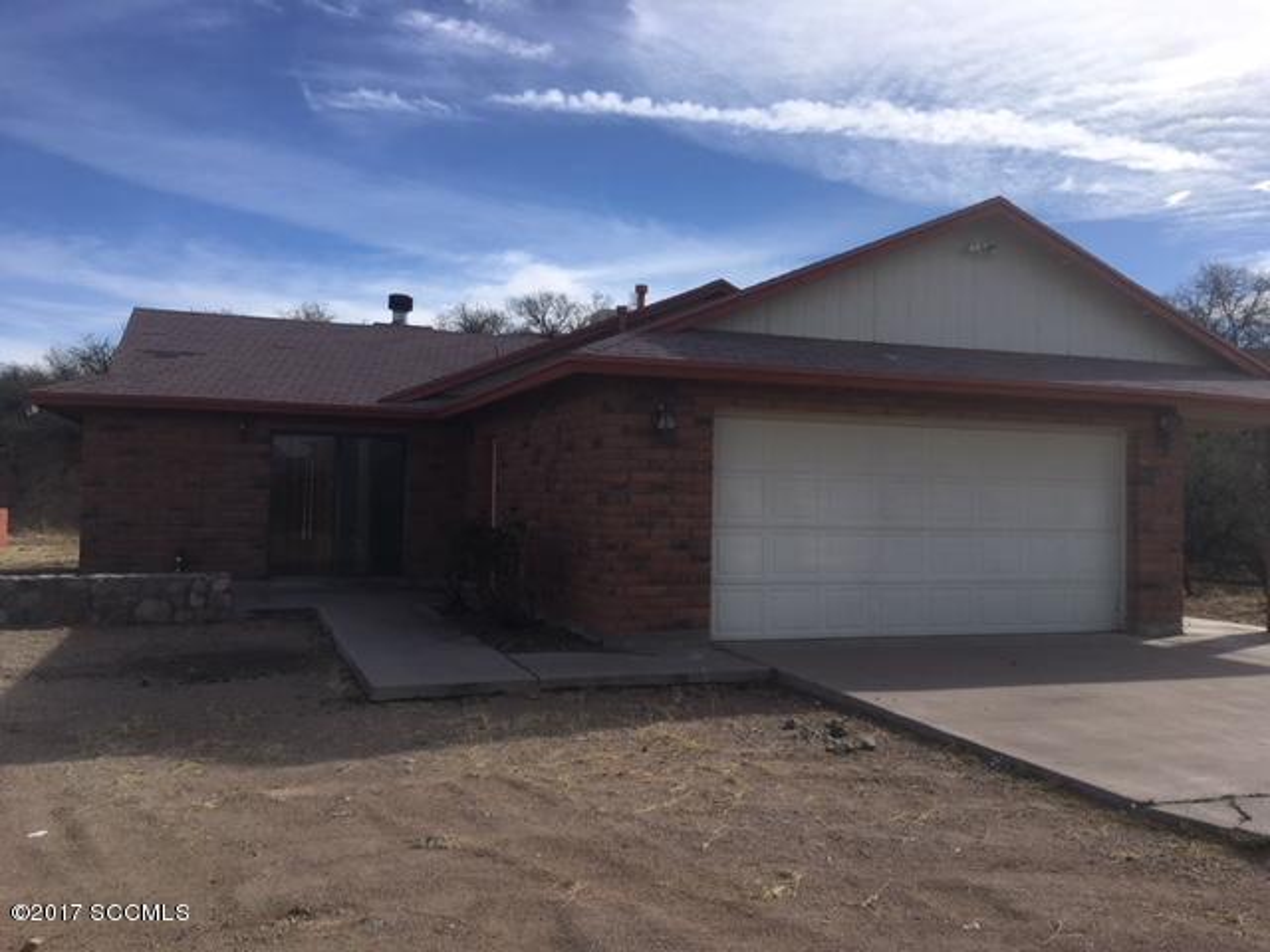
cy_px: 476
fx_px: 1064
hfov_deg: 61.7
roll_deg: -1.8
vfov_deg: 48.2
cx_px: 635
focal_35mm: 29
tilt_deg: +1.8
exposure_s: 1/1789
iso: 25
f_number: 2.2
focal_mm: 4.15
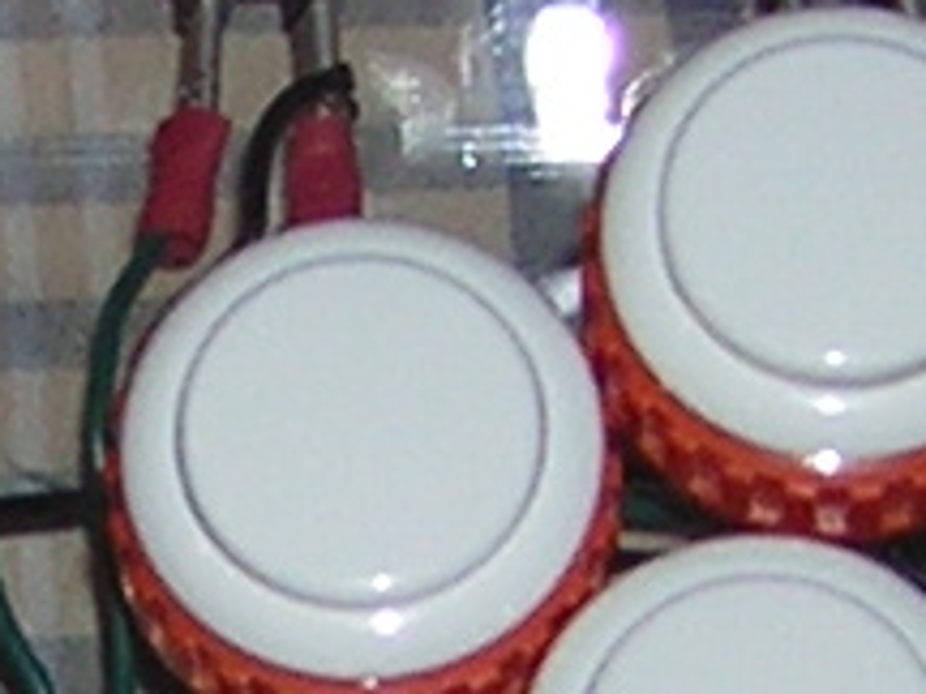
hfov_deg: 7.4
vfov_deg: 5.5
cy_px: 934
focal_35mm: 267
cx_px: 390
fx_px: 7142
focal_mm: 4.7
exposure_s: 1/60.1
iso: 50
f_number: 2.6
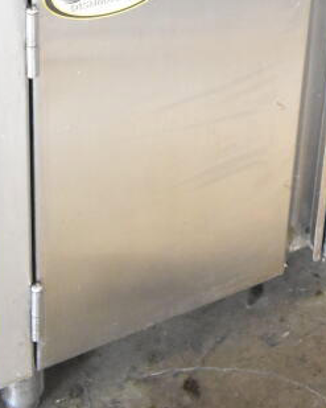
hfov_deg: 20.2
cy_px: -149
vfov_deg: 22.3
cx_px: 259
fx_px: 905
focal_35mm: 75
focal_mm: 18
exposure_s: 1/30
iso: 3600
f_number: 3.5
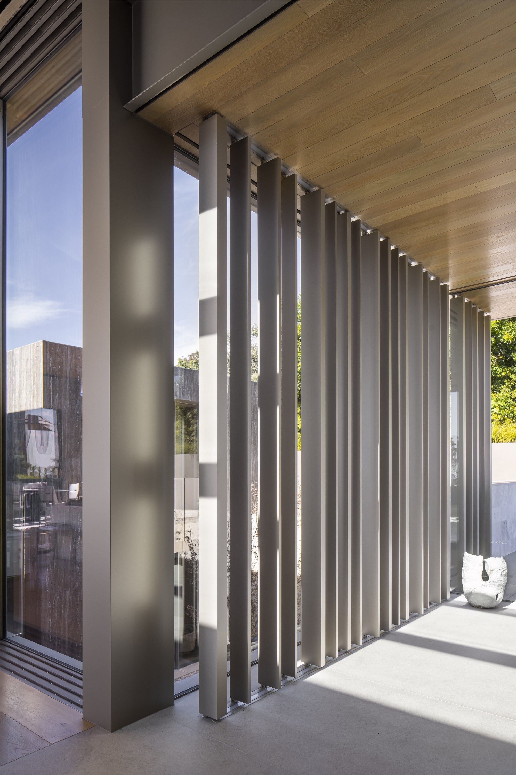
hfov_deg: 53.1
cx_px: 258
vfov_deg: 73.7
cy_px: 388
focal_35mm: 24
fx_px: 516
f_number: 11
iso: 125
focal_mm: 24
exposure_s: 1/50
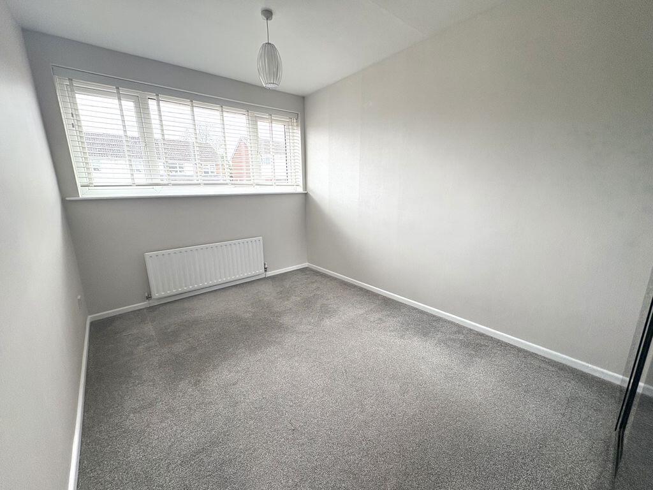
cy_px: 245
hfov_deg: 102.1
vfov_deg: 85.7
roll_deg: +0.7
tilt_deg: -12.7
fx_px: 264
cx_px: 326
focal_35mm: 14
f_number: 2.2
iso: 100
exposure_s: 1/99
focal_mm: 2.22
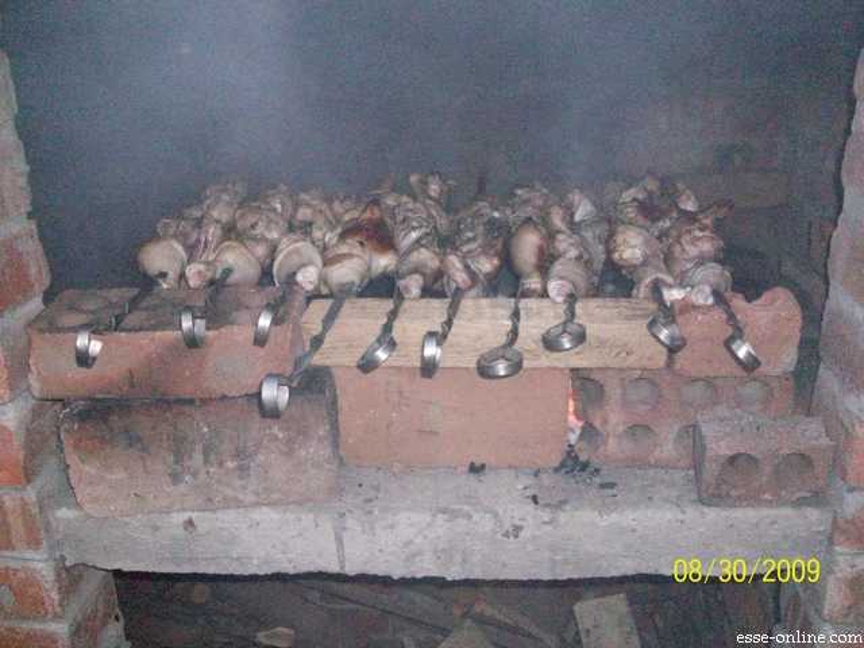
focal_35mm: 34
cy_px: 324
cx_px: 432
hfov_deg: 54.0
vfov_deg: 41.8
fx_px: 849
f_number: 2.8
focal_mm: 5.7
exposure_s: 1/128
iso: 800
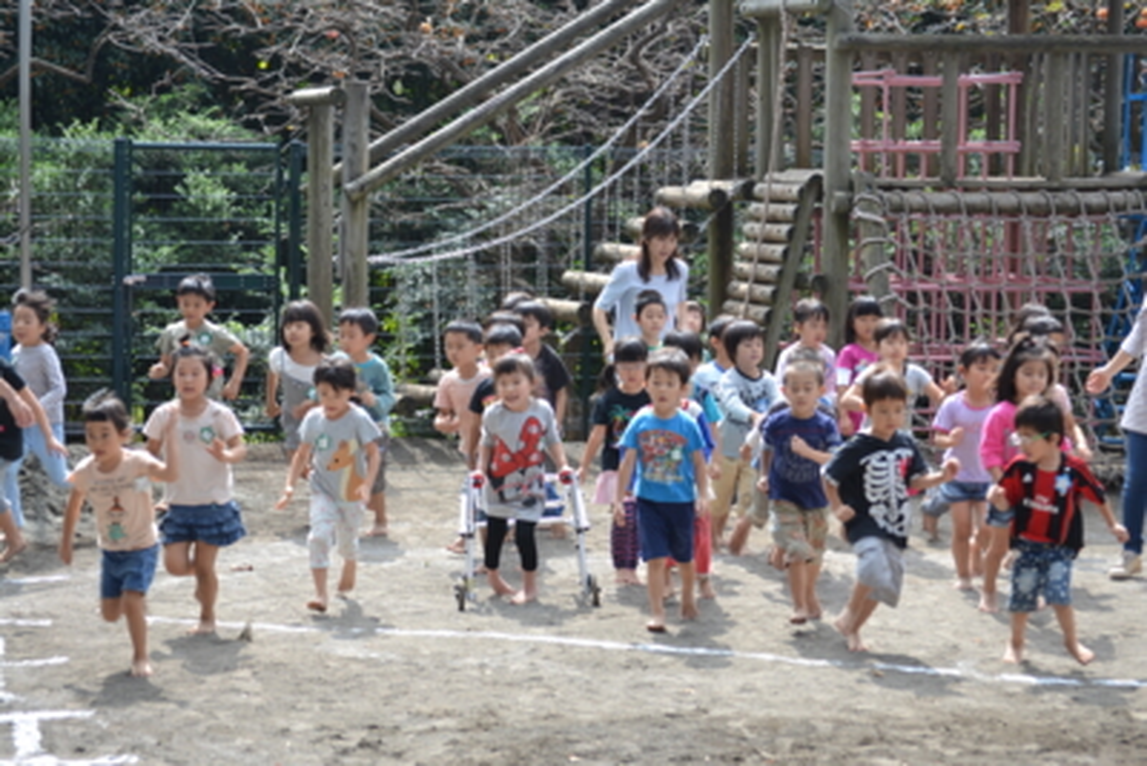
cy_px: 383
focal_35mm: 105
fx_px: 3346
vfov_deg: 13.1
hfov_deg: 19.4
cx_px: 574
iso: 100
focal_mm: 70
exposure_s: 1/125
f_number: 5.6
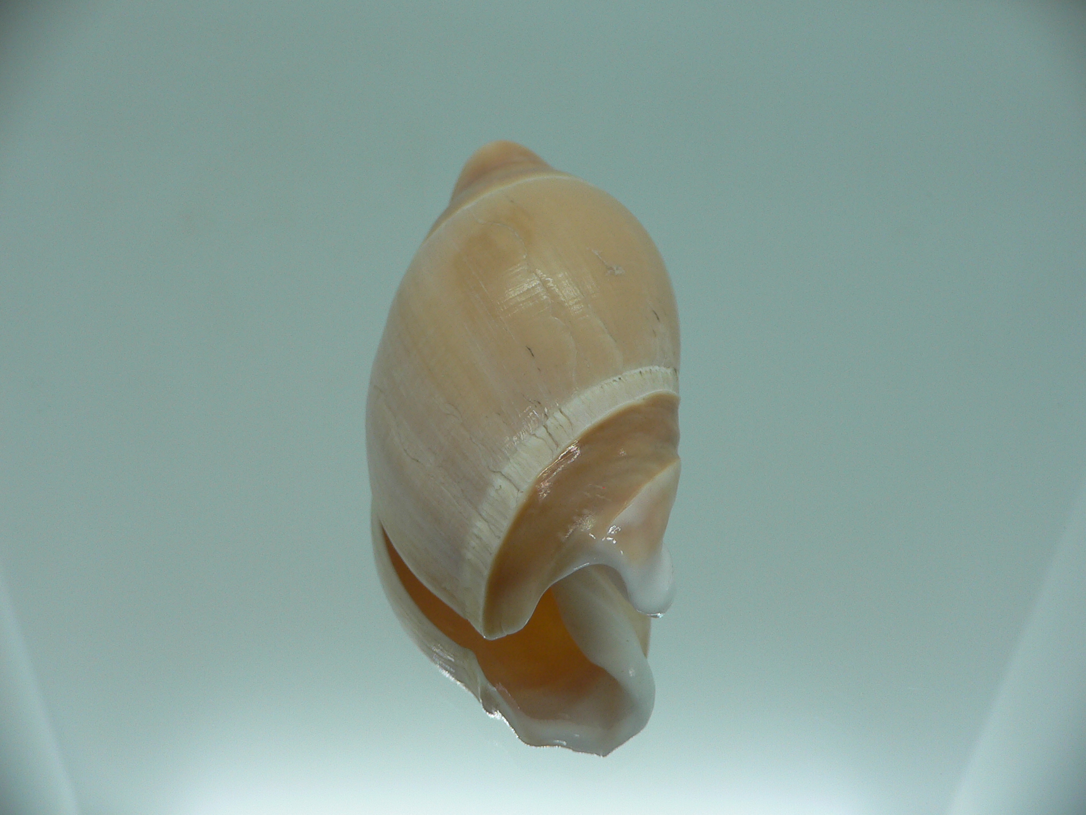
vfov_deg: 40.7
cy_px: 408
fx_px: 1098
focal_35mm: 35
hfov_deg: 52.6
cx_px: 543
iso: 80
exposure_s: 1/60
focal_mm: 4.6
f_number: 2.8
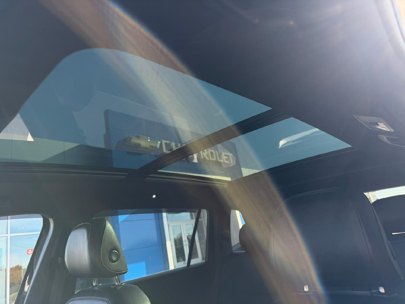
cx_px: 202
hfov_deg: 71.6
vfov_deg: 56.8
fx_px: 281
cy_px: 152
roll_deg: +12.7
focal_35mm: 24
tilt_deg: +18.4
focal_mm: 6.76
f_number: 1.78
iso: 100
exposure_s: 1/514
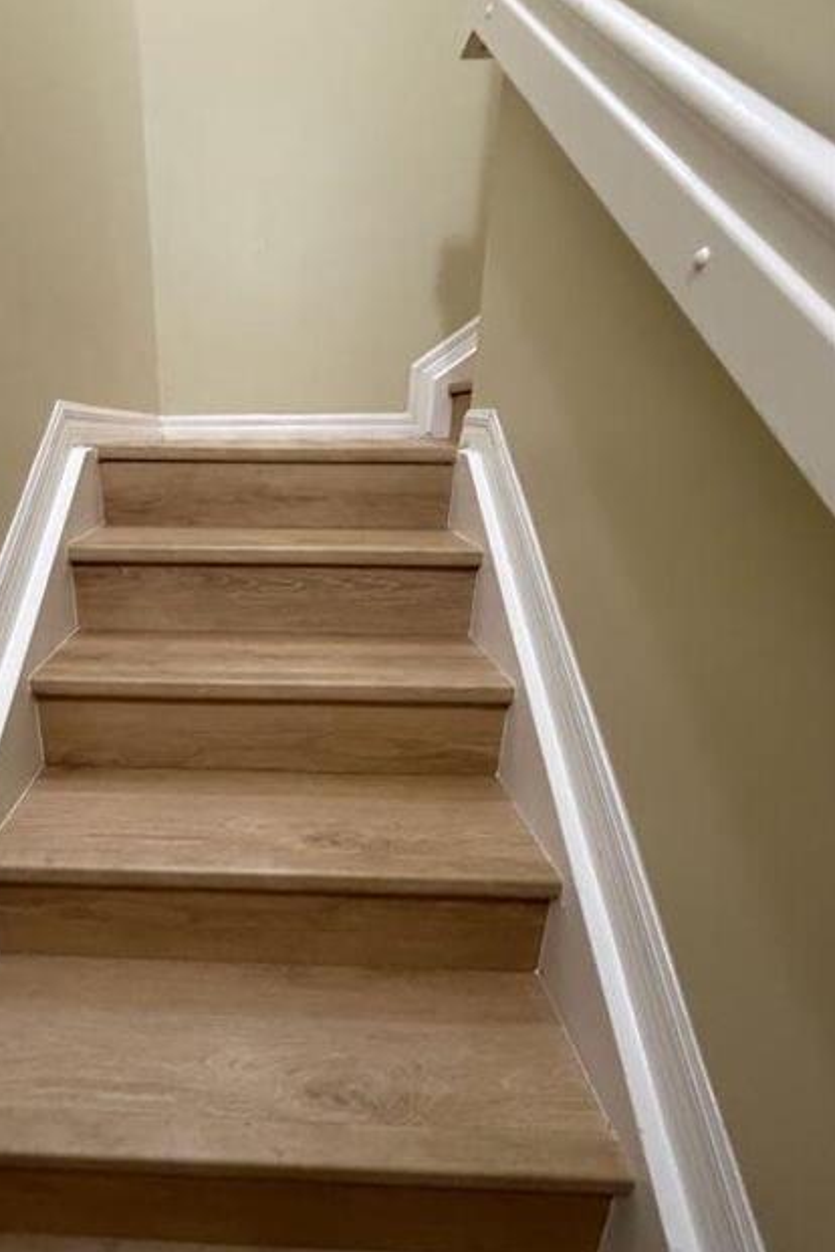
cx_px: 258
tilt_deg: -20.3
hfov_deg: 65.1
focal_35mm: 18
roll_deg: +0.7
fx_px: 626
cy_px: 641
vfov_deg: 90.0
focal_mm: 2.22
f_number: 2.2
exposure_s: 1/60
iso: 500
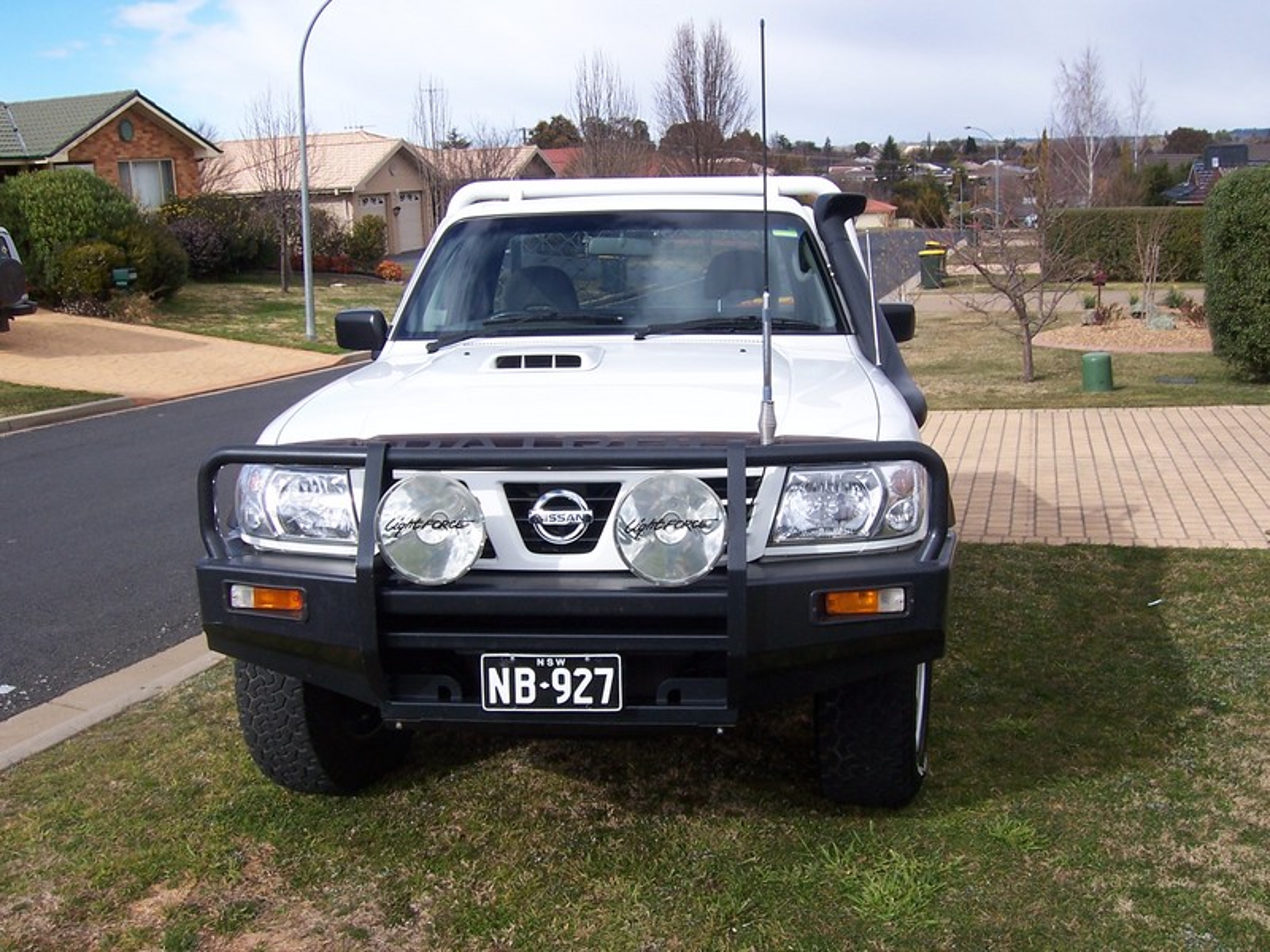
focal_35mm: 36
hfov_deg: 51.4
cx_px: 635
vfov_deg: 39.7
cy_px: 476
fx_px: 1321
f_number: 4.8
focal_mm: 6
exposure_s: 1/250
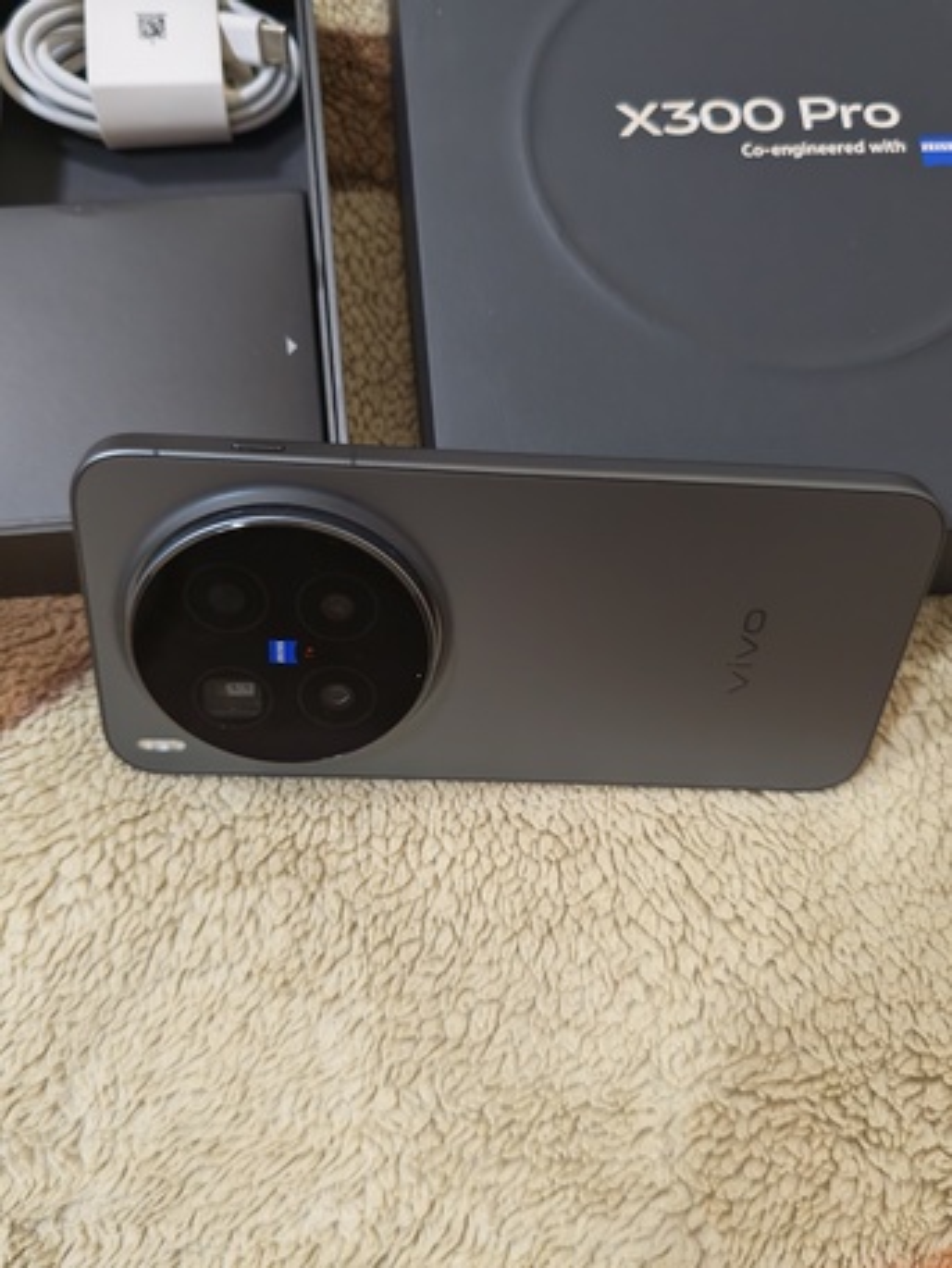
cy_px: 634
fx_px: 1100
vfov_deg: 60.0
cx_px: 476
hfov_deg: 46.8
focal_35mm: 30
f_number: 1.6
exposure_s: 1/30
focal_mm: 5.4
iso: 1000
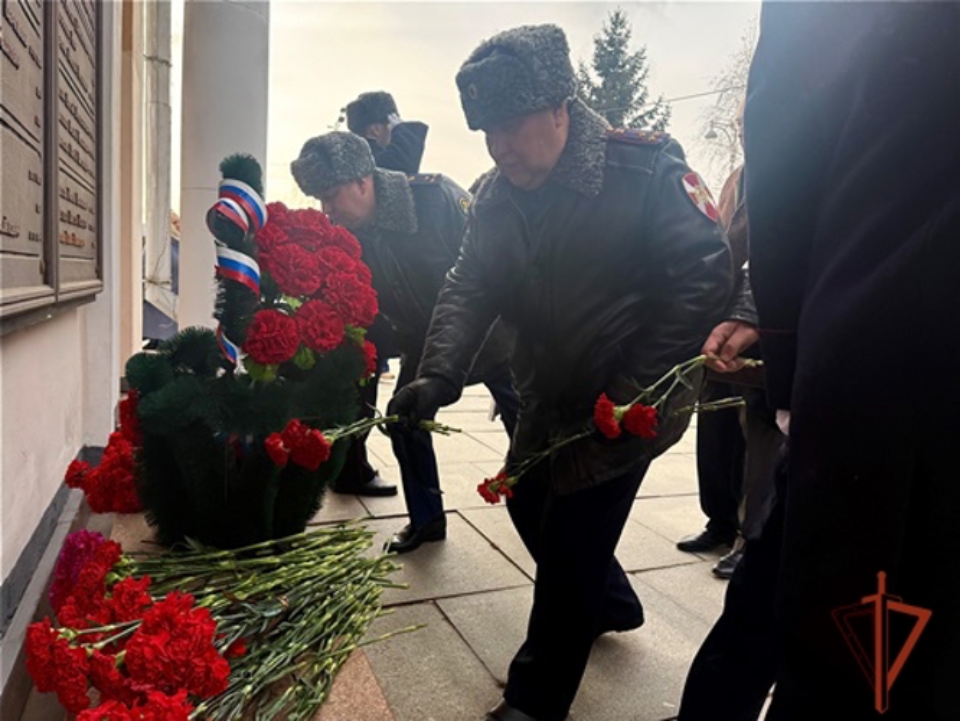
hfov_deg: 71.6
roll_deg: -1.6
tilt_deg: -3.3
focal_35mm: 24
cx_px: 480
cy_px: 360
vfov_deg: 56.8
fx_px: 666
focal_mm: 6.76
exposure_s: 1/393
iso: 80
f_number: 1.78
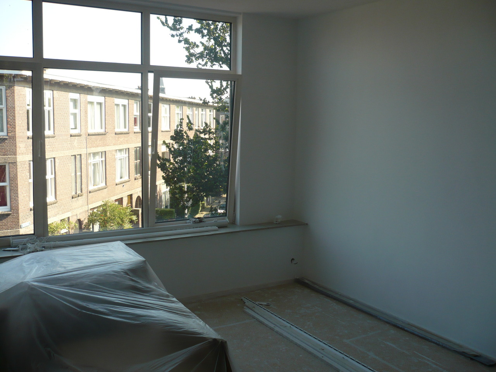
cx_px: 248
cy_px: 186
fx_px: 502
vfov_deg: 40.7
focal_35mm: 35
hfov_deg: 52.6
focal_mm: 5.8
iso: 100
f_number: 2.8
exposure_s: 1/250
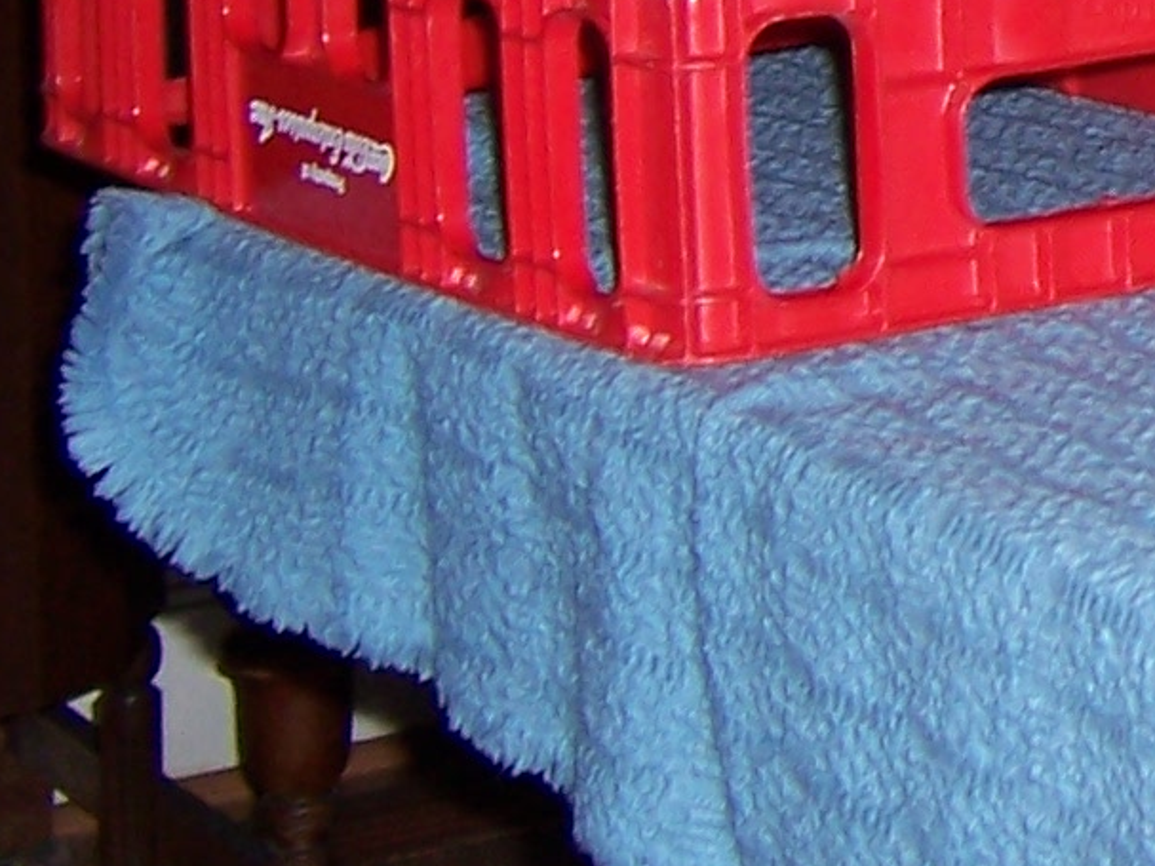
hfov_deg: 12.7
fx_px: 4670
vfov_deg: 10.2
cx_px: 2171
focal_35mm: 140
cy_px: -502
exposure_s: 1/60
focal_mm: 5.5
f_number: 2.8
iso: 80
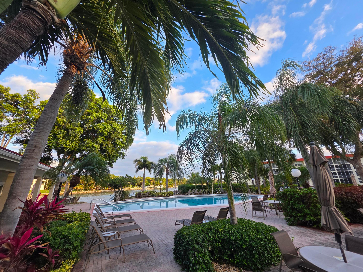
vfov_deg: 89.9
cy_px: 136
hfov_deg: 106.2
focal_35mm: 13
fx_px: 136
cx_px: 182
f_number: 1.9
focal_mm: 2.2
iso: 40
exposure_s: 1/279
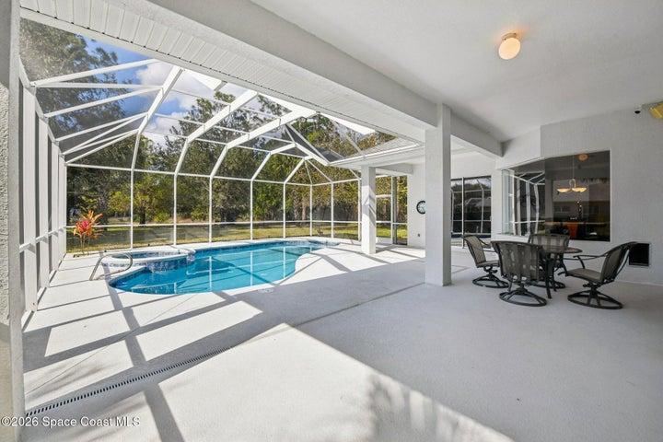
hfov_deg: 100.4
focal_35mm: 15
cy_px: 221
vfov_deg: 77.3
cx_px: 332
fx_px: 276
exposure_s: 1/500
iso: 400
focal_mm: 15
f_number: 8
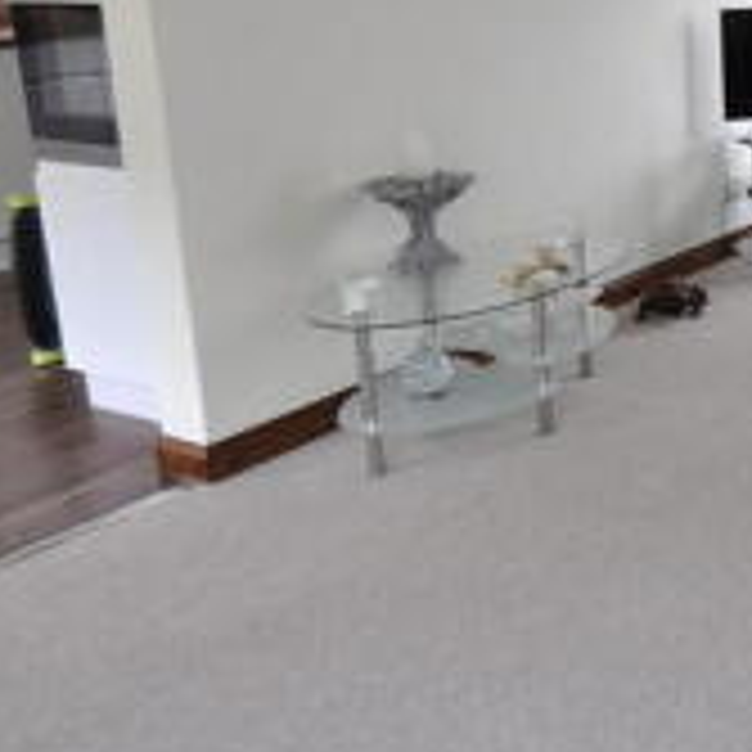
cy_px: 176
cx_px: 820
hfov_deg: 30.6
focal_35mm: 50
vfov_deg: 33.3
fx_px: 1229
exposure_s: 1/50
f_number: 3.5
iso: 200
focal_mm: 10
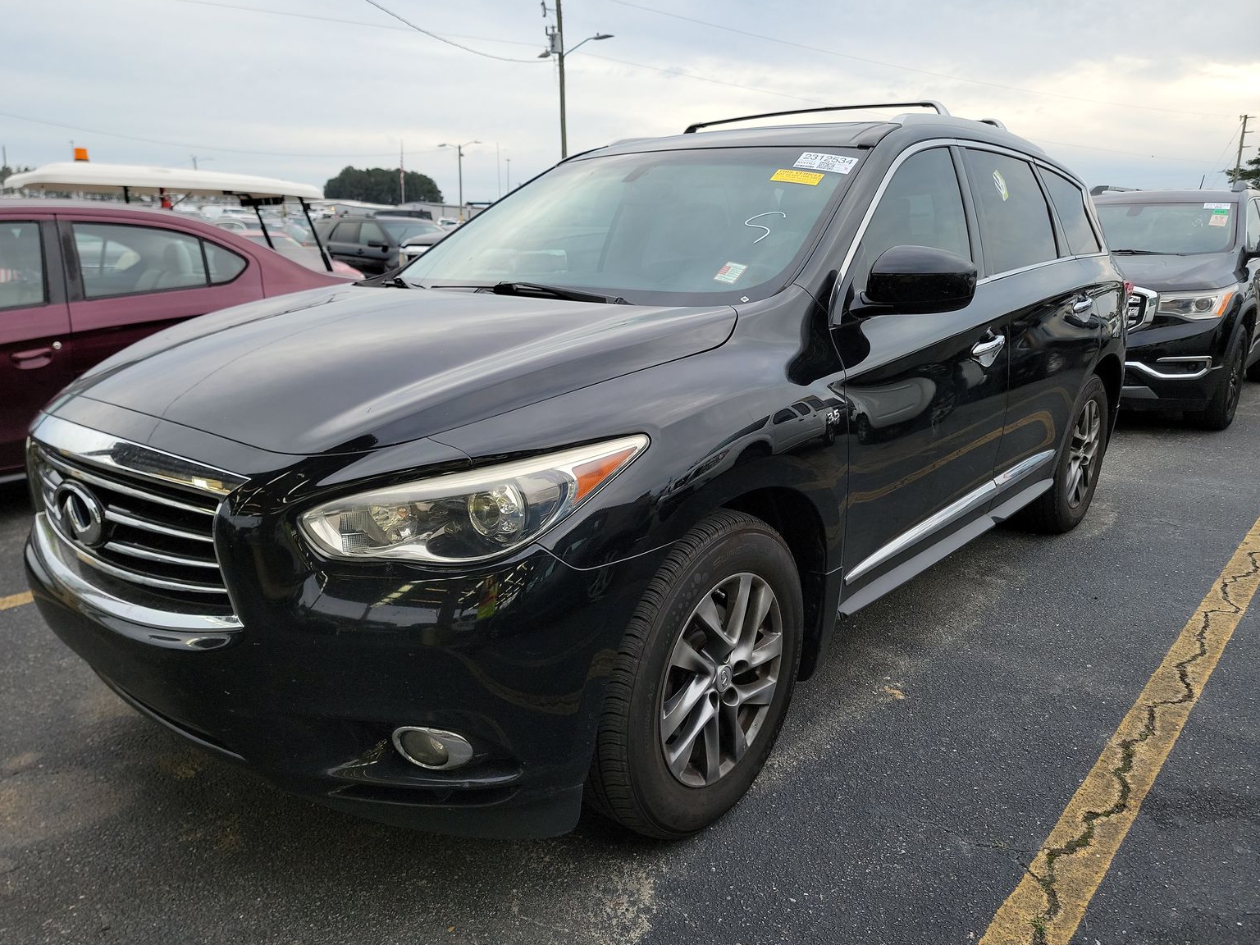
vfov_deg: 54.9
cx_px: 607
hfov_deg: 69.4
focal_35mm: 25
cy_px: 469
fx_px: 910
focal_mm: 6.7
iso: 50
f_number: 1.8
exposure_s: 1/123
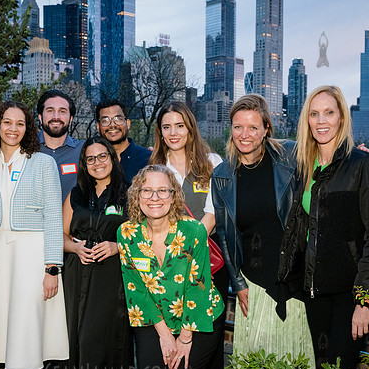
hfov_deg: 33.8
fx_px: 603
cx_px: 137
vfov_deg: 34.0
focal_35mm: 50
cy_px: 199
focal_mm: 35
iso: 4000
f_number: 5.6
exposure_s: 1/200
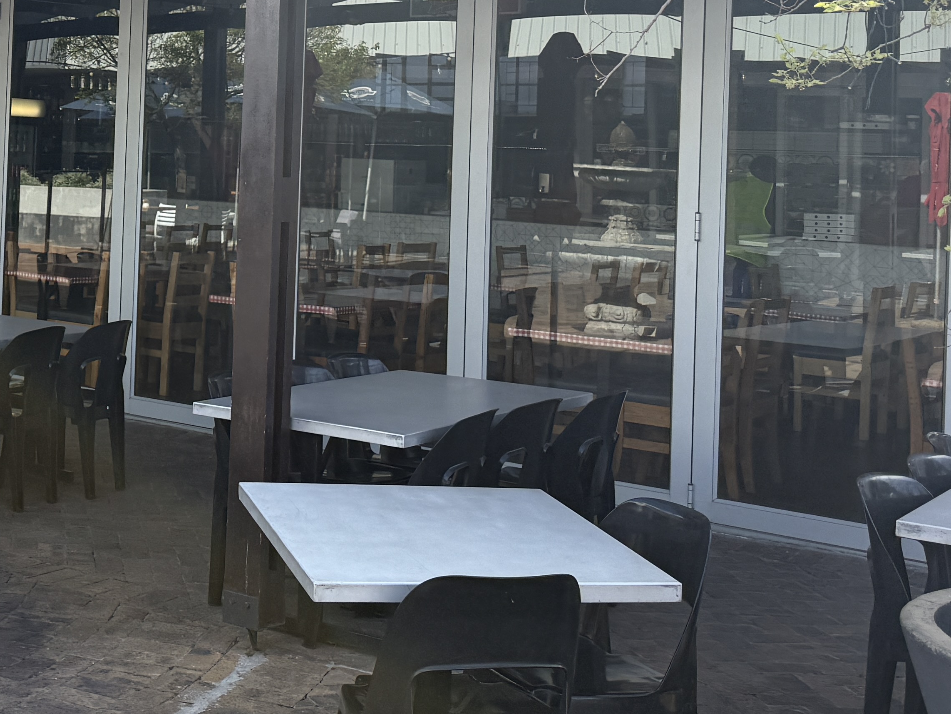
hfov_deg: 30.6
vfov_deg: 24.0
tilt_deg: +1.0
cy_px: 136
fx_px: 1648
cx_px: 77
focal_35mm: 60
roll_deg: -0.7
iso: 100
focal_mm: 6.76
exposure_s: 1/1949
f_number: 1.78
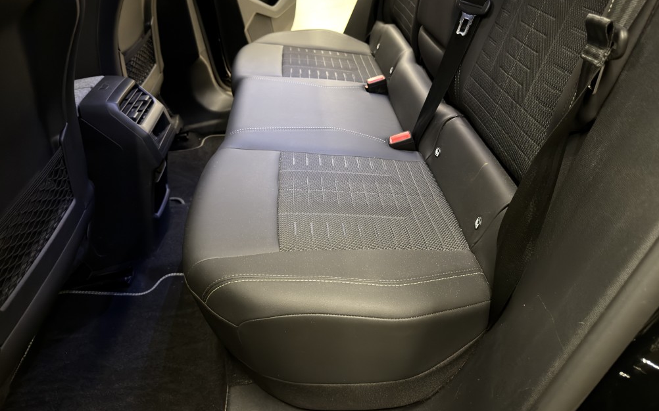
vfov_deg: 47.4
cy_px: 171
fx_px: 467
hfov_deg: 70.4
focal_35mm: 26
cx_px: 326
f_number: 1.78
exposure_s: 1/26
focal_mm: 6.76
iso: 640
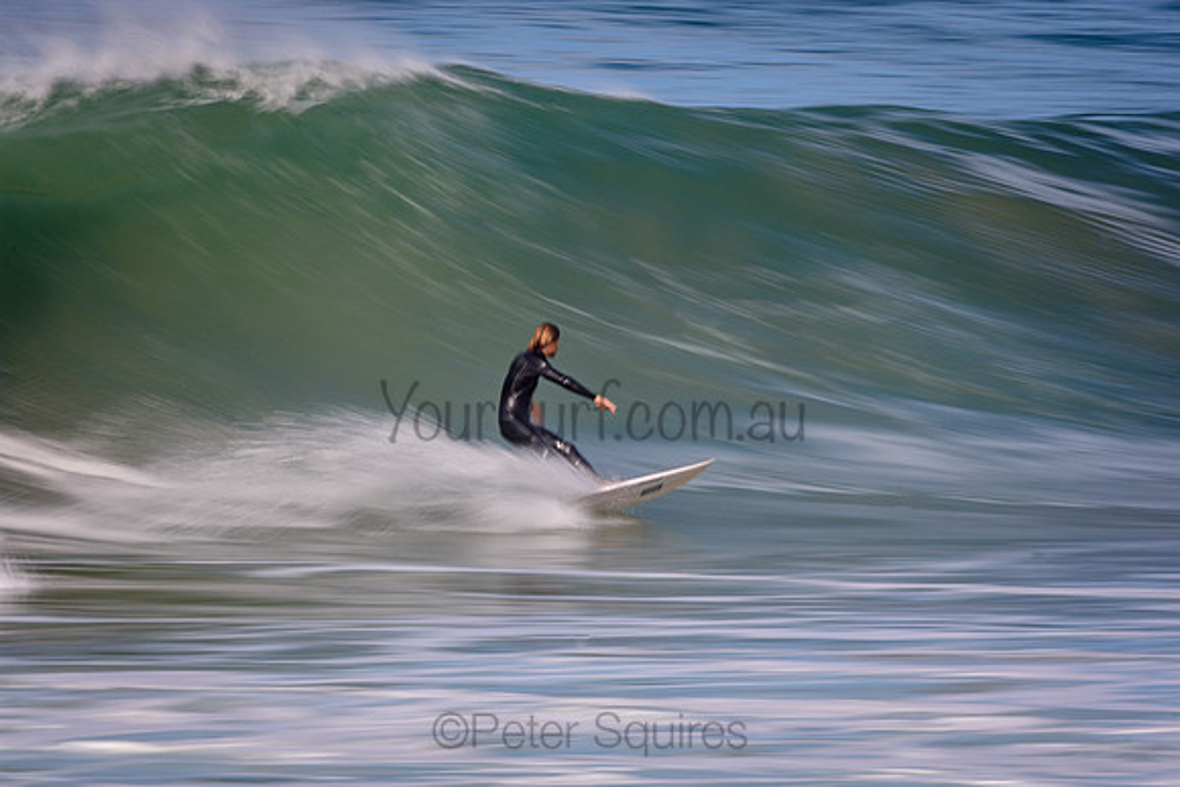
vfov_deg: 1.8
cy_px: 394
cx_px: 590
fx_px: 24588
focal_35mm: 750
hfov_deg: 2.7
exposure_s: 1/20
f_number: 18
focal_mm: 500
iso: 100
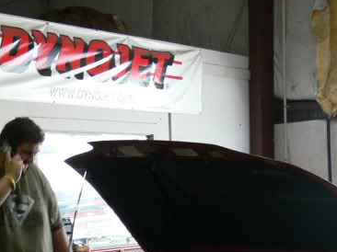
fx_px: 953
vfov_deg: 14.4
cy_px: 330
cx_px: 250
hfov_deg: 19.9
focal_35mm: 98
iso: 80
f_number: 2.8
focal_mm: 7.4
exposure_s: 1/30
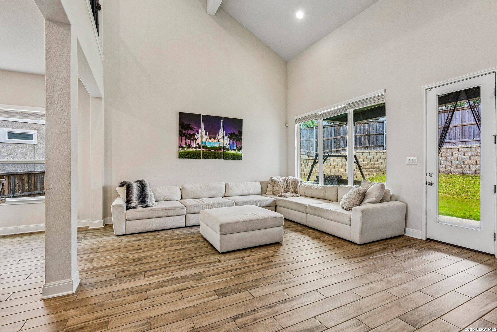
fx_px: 221
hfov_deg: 96.7
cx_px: 248
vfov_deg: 73.7
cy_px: 166
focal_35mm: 16
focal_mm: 16
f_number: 8
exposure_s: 1/20
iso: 400
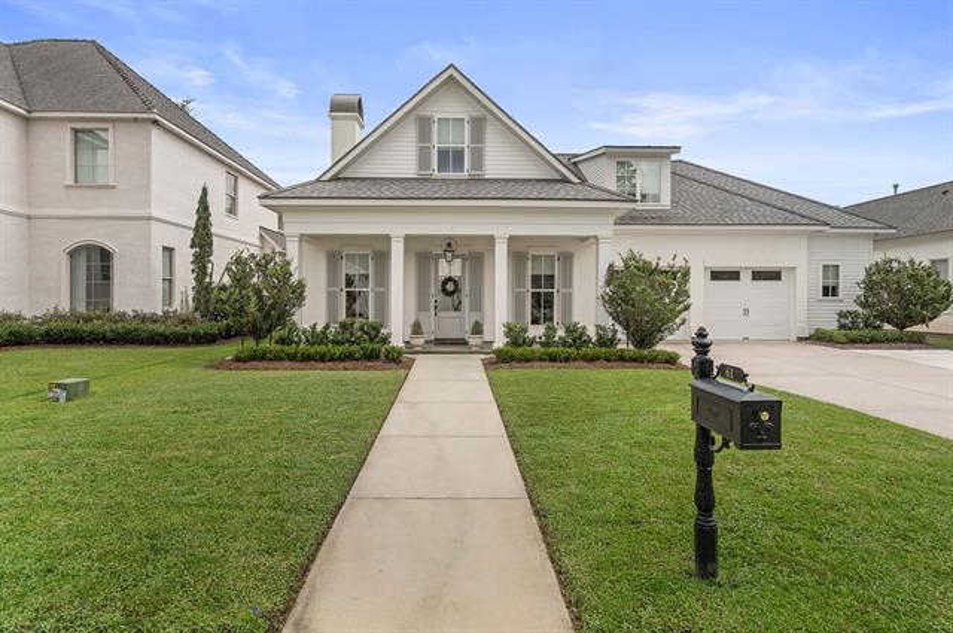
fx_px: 476
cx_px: 476
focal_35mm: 18
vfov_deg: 67.2
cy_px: 316
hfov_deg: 90.1
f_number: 5.6
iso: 400
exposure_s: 1/1000
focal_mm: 18
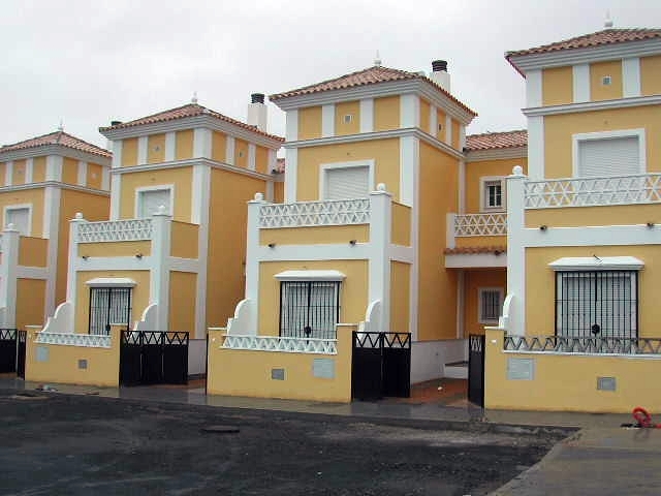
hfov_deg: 49.0
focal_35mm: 38
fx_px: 726
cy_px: 248
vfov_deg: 37.7
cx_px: 330
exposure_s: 1/106
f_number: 7.6
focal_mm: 8
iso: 100
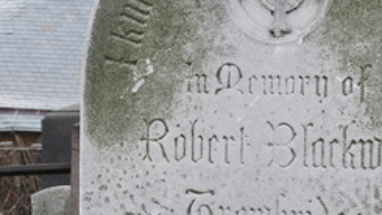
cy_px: 260
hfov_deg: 16.2
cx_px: 271
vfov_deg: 9.1
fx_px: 1337
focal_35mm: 132
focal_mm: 12.7
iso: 50
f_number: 3.5
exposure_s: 1/164
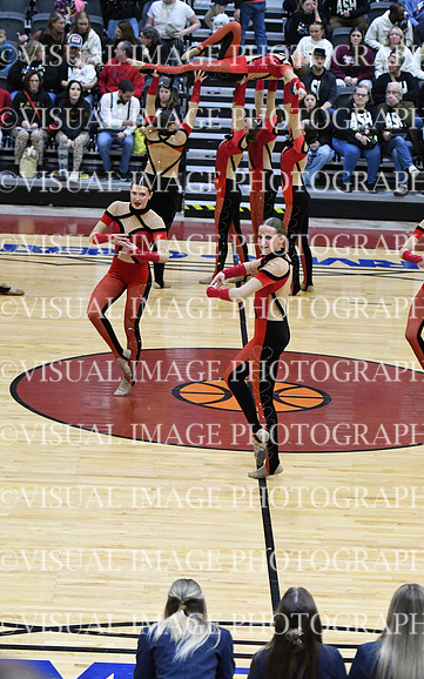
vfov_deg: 16.1
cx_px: 223
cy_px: 340
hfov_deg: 10.1
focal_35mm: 130
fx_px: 2405
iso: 3200
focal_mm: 85
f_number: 2.8
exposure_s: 1/400
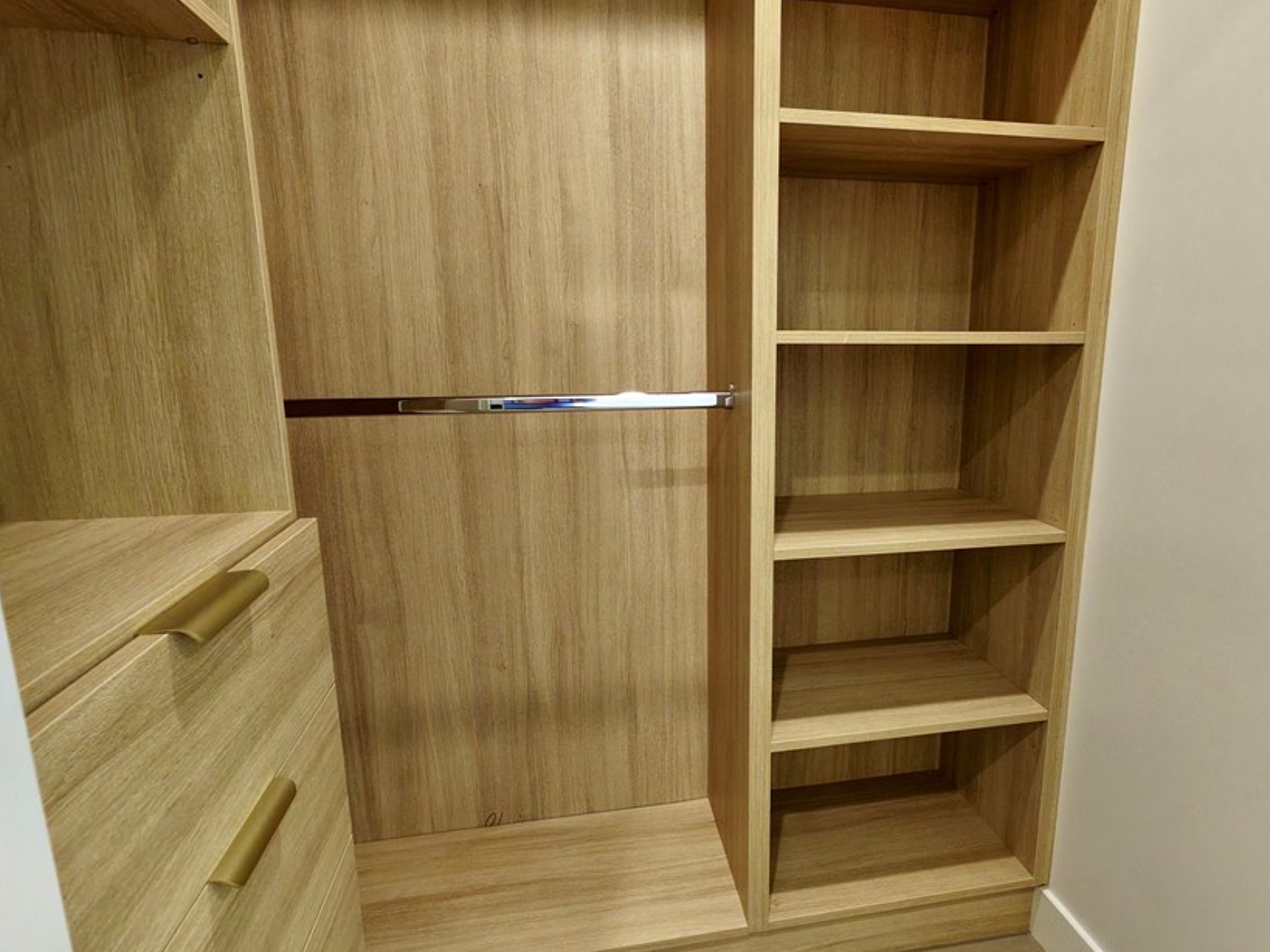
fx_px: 734
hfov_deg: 81.2
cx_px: 729
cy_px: 493
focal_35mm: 20
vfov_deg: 65.9
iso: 800
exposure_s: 1/50
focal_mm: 3.05
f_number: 2.2
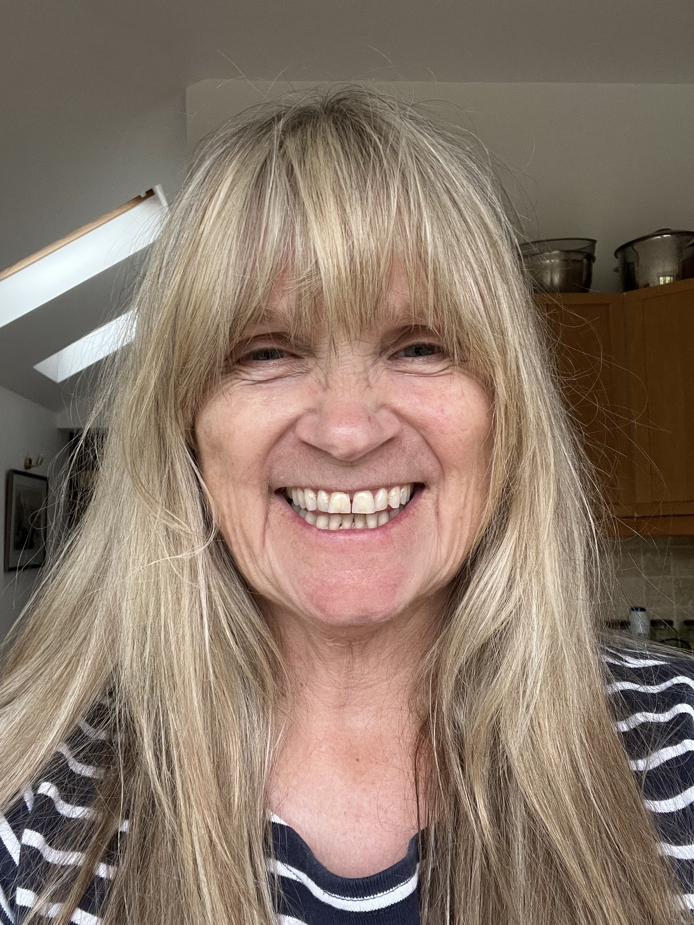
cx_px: 347
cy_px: 462
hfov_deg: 46.8
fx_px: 802
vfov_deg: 60.0
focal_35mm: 30
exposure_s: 1/60
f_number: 2.2
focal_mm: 2.71
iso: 100
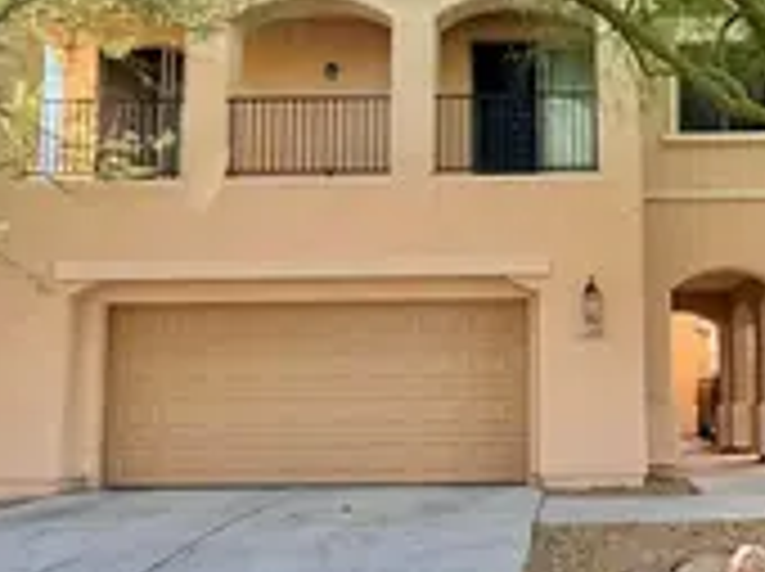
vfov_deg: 42.6
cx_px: 567
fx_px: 728
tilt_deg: +4.8
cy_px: 342
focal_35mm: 33
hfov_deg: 53.1
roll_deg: +0.9
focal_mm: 2.22
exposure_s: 1/214
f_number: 2.2
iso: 50
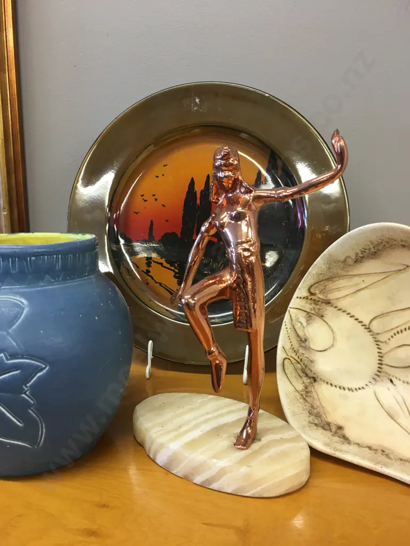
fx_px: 458
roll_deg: -1.3
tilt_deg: -9.6
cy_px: 273
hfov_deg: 48.2
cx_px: 205
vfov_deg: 61.7
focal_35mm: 29
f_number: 2.2
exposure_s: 1/17
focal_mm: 4.15
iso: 40
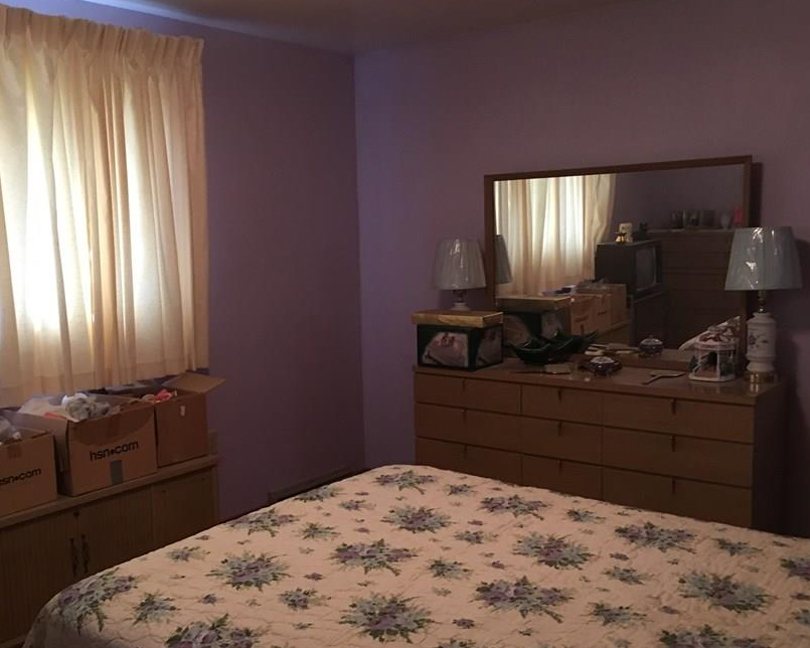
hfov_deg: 50.1
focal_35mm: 36
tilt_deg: -7.7
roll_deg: +2.1
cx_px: 339
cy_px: 347
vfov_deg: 41.1
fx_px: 863
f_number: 2.2
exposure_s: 1/24
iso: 200
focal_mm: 4.15
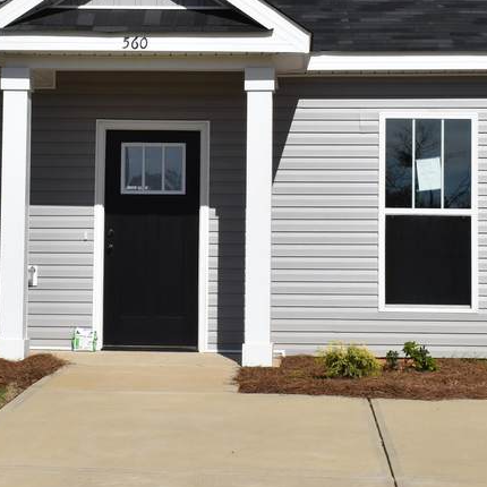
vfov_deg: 19.8
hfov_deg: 19.8
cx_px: 169
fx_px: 1389
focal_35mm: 87
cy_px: 170
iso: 200
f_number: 13
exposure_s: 1/640
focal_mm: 23
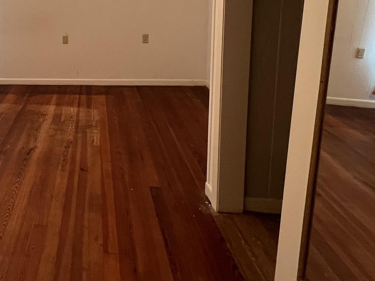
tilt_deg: -8.5
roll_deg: +3.9
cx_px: 27
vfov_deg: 43.6
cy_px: 39
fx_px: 325
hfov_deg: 51.7
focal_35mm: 30
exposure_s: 1/60
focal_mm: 1.57
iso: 250
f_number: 1.8
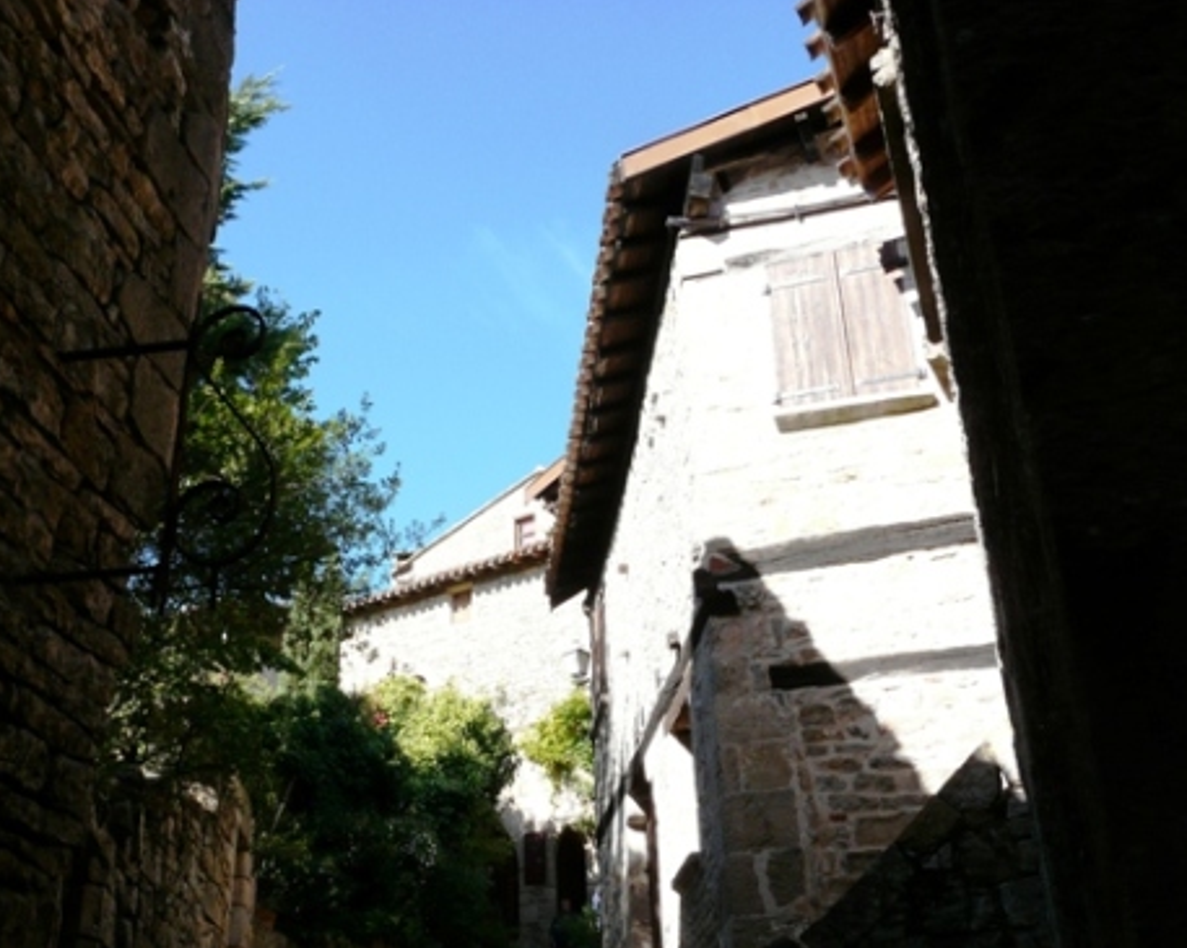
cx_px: 470
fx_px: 1264
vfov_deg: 40.9
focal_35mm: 36
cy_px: 580
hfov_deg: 50.0
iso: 100
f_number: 4.5
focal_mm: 4.6
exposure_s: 1/250
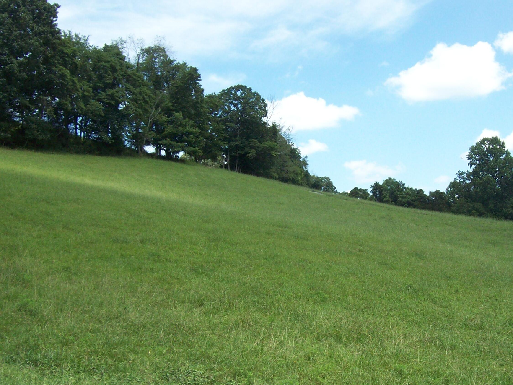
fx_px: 711
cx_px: 324
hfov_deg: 39.4
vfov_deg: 30.3
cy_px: 202
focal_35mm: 48
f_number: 4.8
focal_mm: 6
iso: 80
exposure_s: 1/295
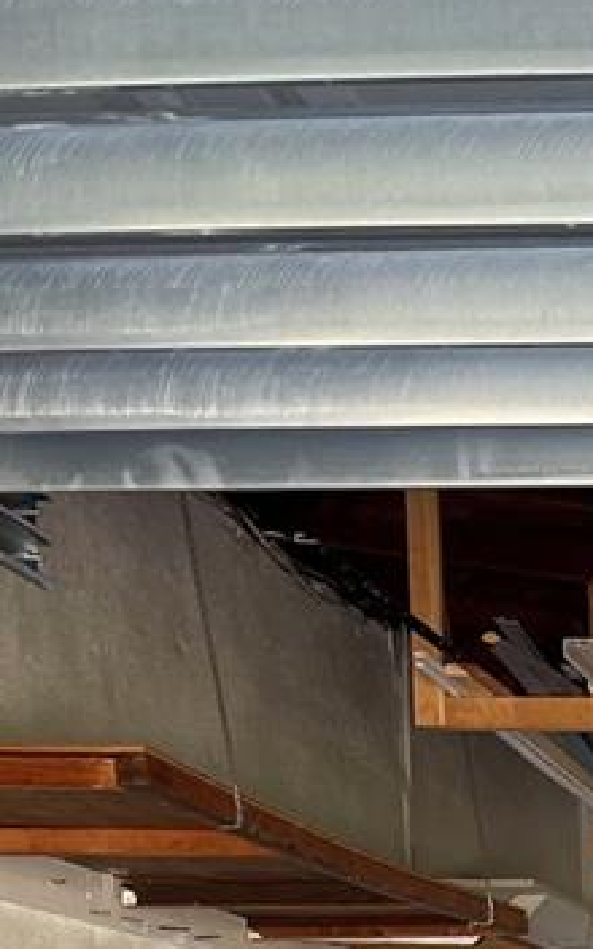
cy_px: 1518
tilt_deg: -8.2
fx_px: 2431
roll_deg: -0.3
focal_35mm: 94
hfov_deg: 12.7
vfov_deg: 18.8
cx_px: 1062
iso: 50
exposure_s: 1/121
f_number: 1.6
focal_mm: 4.2
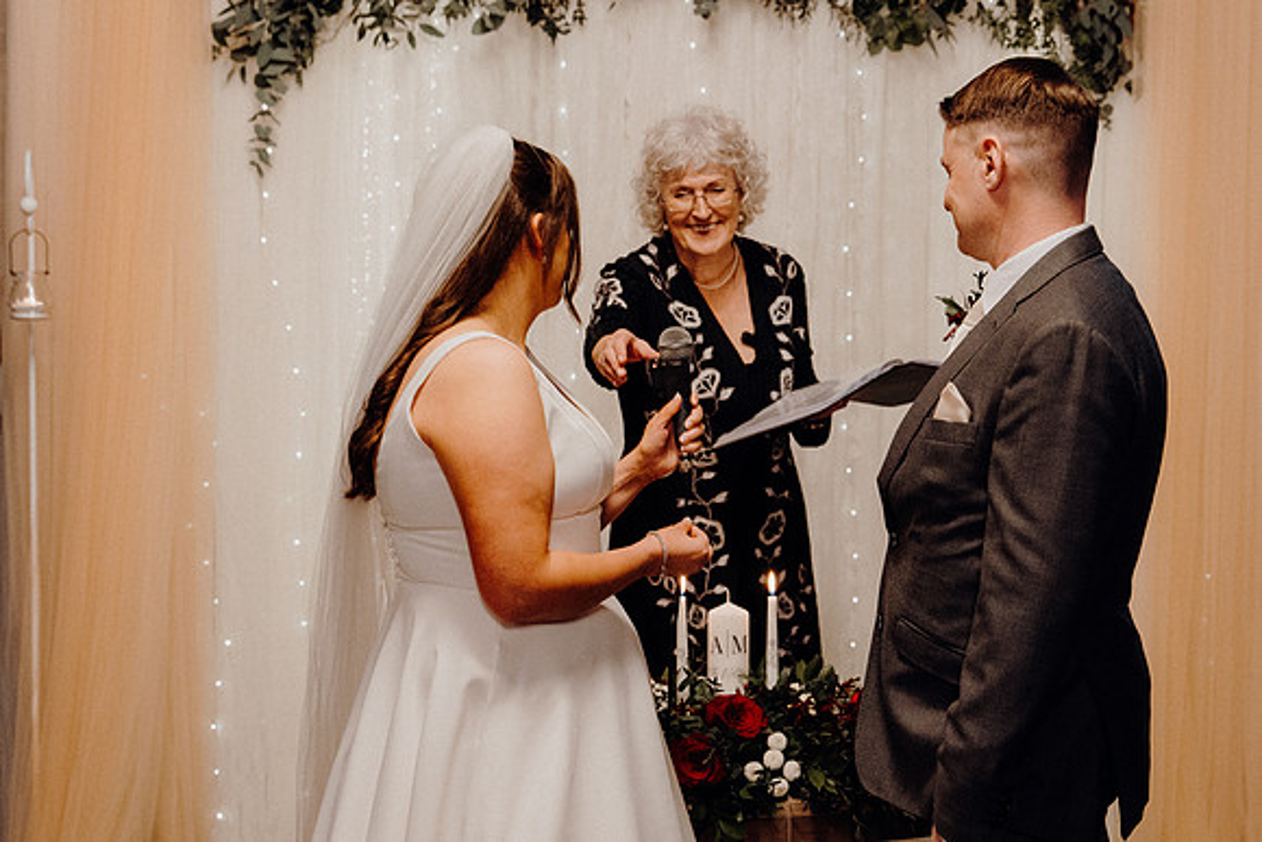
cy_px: 421
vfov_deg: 20.6
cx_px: 631
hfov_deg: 30.5
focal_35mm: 66
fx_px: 2314
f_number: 3.5
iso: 2500
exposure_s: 1/160
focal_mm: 44
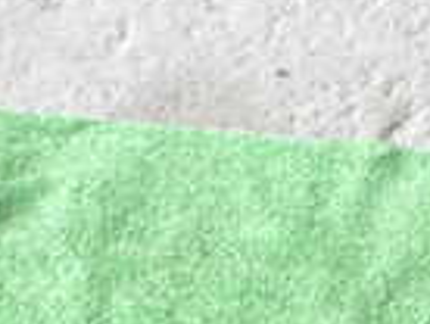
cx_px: 452
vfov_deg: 10.7
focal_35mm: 130
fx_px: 1618
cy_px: 583
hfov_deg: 14.8
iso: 160
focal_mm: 5.4
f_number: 2.3
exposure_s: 1/60
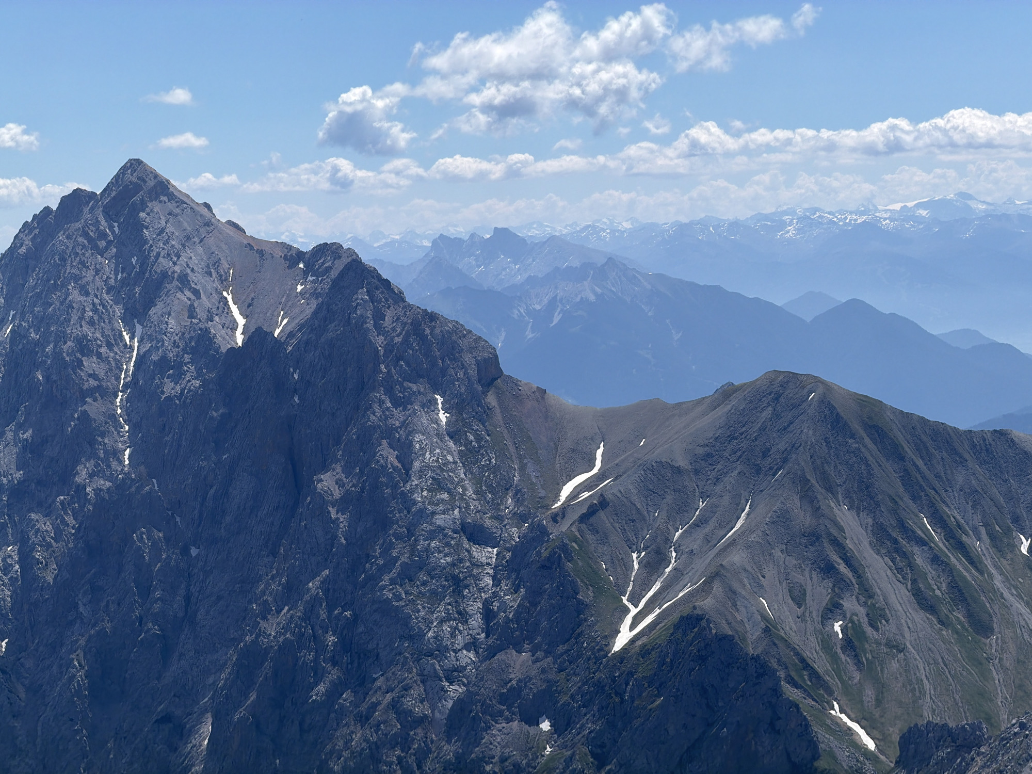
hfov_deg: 19.6
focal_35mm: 100
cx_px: 516
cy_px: 387
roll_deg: +1.7
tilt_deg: -2.4
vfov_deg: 14.8
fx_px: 2981
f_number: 2.8
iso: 20
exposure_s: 1/985
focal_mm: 16.89
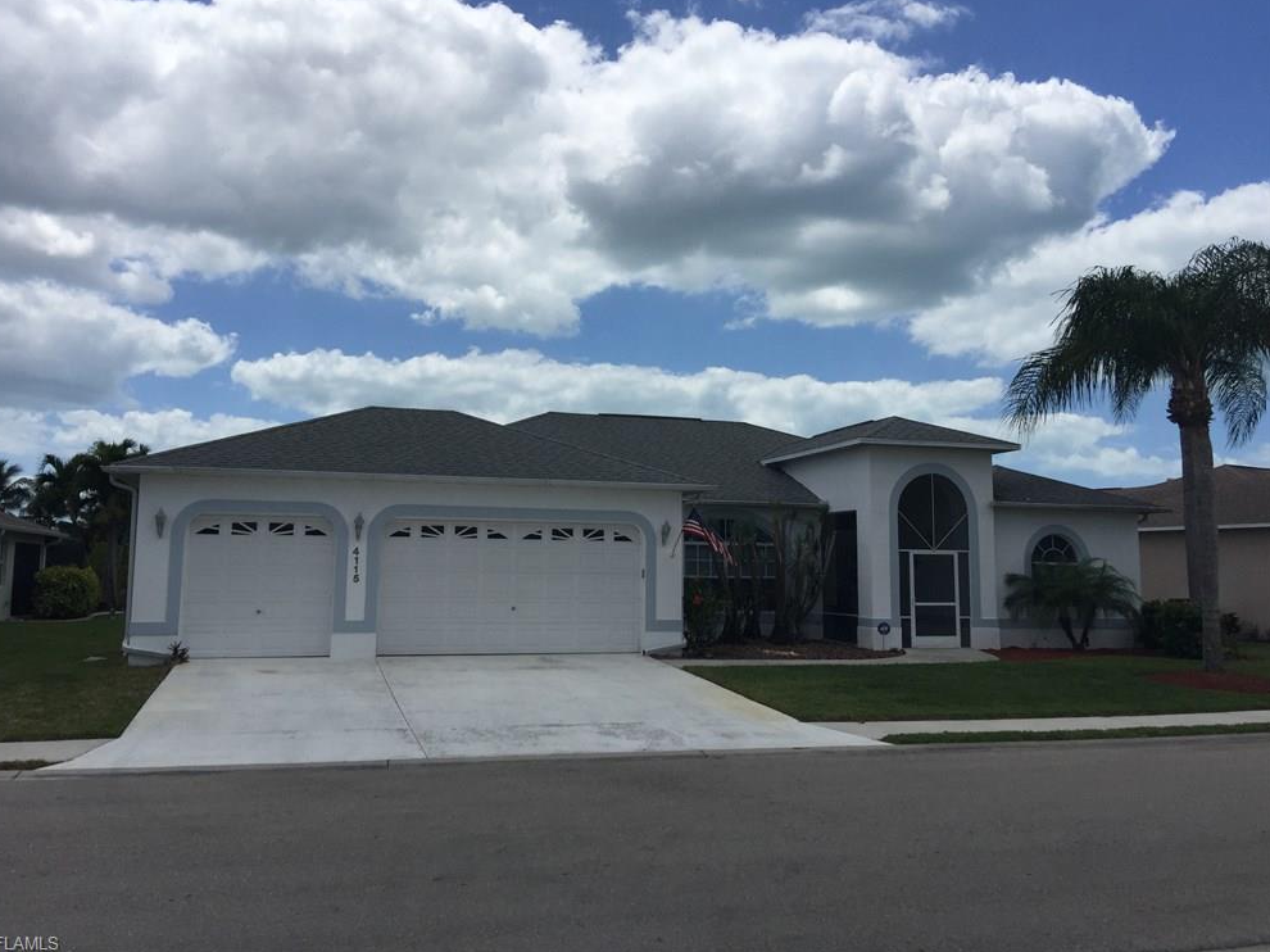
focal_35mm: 30
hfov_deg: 60.0
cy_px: 463
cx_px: 621
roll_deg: -1.1
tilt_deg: +7.1
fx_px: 1100
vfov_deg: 46.8
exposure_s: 1/4950
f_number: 2.2
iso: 32
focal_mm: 4.15
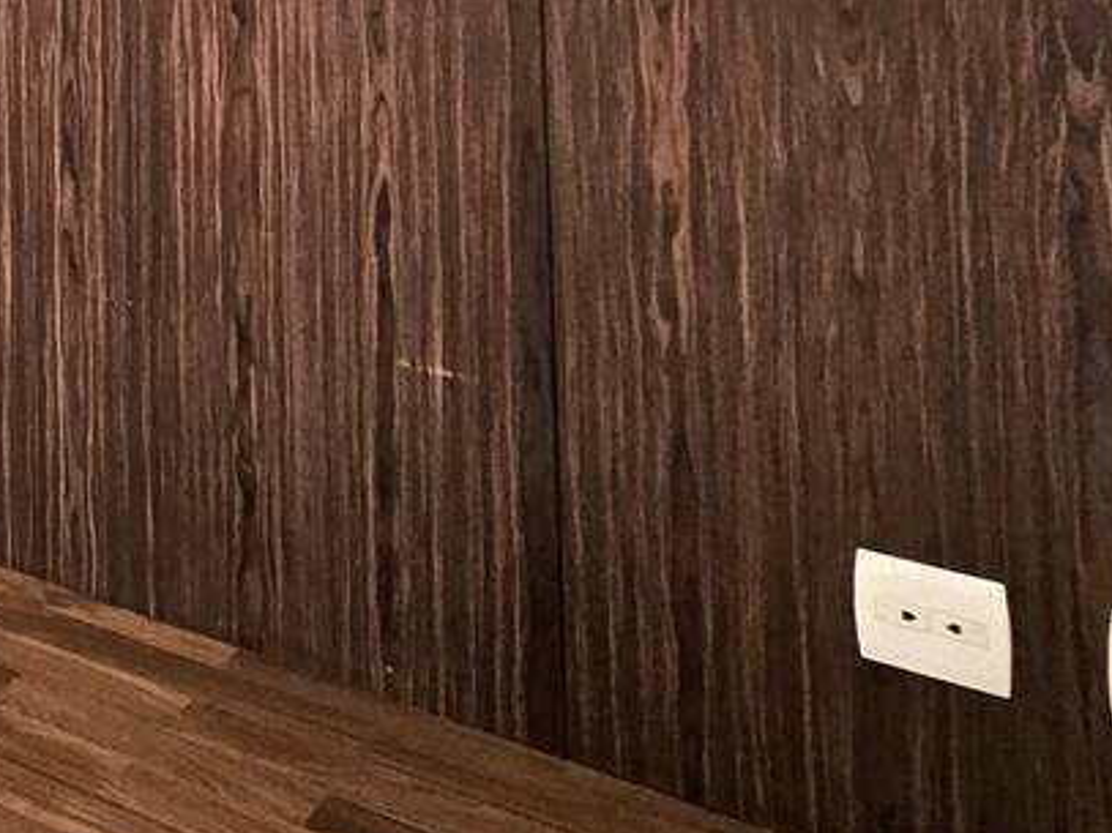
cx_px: -566
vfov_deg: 26.8
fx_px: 1477
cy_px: -238
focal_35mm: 46
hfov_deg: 27.7
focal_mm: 2.2
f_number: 2.2
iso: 160
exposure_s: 1/60.2
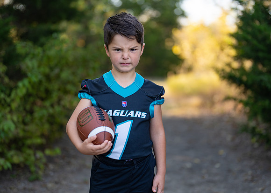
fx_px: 444
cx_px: 139
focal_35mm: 58
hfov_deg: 33.9
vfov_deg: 24.6
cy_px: 94
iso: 100
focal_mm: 50
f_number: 1.2
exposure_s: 1/800
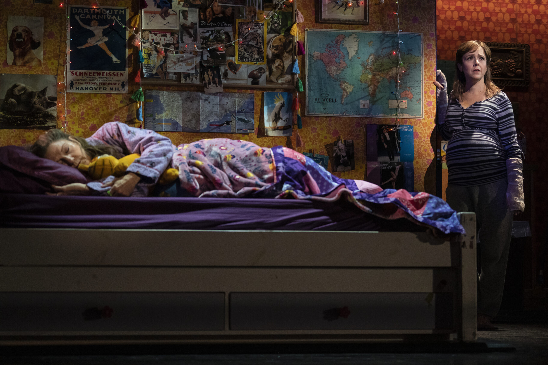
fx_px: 1172
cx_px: 274
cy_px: 182
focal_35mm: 77
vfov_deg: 17.7
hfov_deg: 26.3
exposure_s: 1/320
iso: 6400
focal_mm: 77
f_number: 4
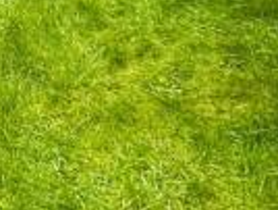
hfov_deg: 17.5
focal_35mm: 107
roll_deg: +0.6
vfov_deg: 12.5
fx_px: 861
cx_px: -52
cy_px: -186
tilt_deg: -5.8
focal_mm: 2.22
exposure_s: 1/99
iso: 40
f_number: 2.2
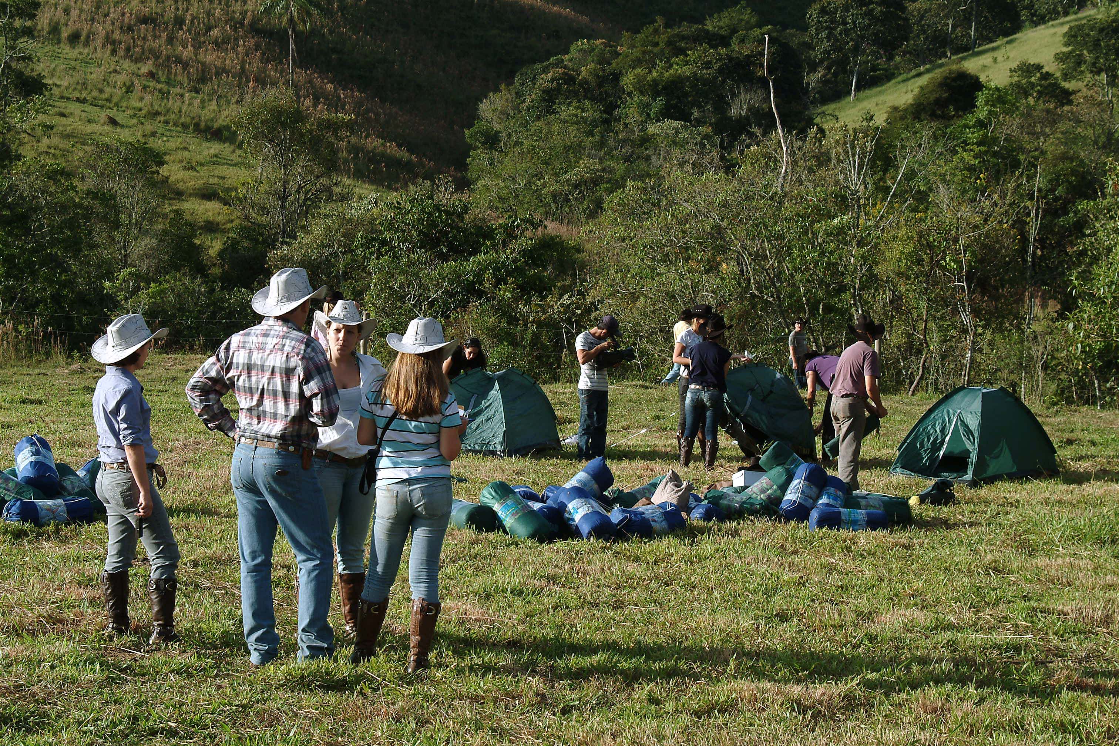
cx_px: 560
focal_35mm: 86
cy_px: 373
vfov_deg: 16.0
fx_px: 2657
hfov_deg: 23.8
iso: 100
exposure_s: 1/90
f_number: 11
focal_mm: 57
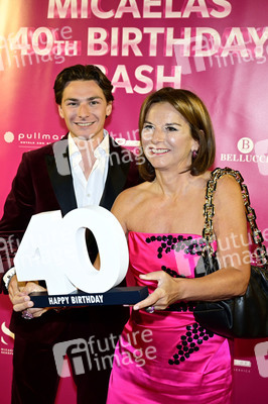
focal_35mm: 39
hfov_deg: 34.2
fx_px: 436
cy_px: 202
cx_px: 134
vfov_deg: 49.6
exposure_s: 1/160
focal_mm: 39
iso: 800
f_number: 4
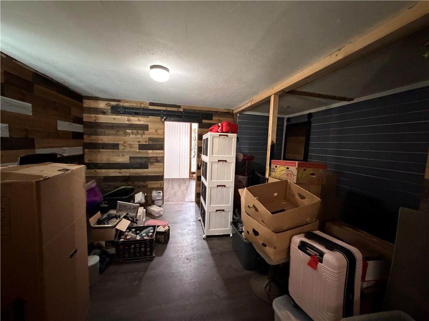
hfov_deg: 102.1
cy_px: 160
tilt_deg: -5.1
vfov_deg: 85.7
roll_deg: -1.7
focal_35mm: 14
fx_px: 174
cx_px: 214
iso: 1600
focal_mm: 2.22
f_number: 2.2
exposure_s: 1/40
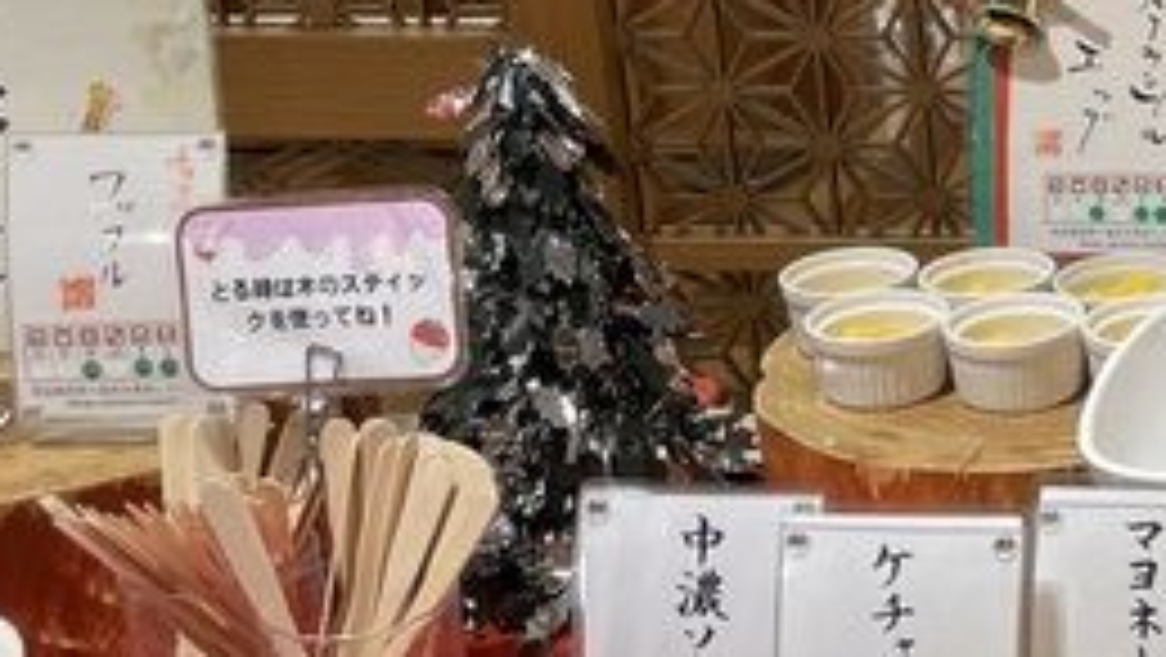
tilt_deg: -20.3
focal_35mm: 89
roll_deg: -0.5
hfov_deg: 20.5
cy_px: 254
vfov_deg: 13.6
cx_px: 1740
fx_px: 2753
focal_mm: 4.2
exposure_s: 1/100
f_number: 1.6
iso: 64
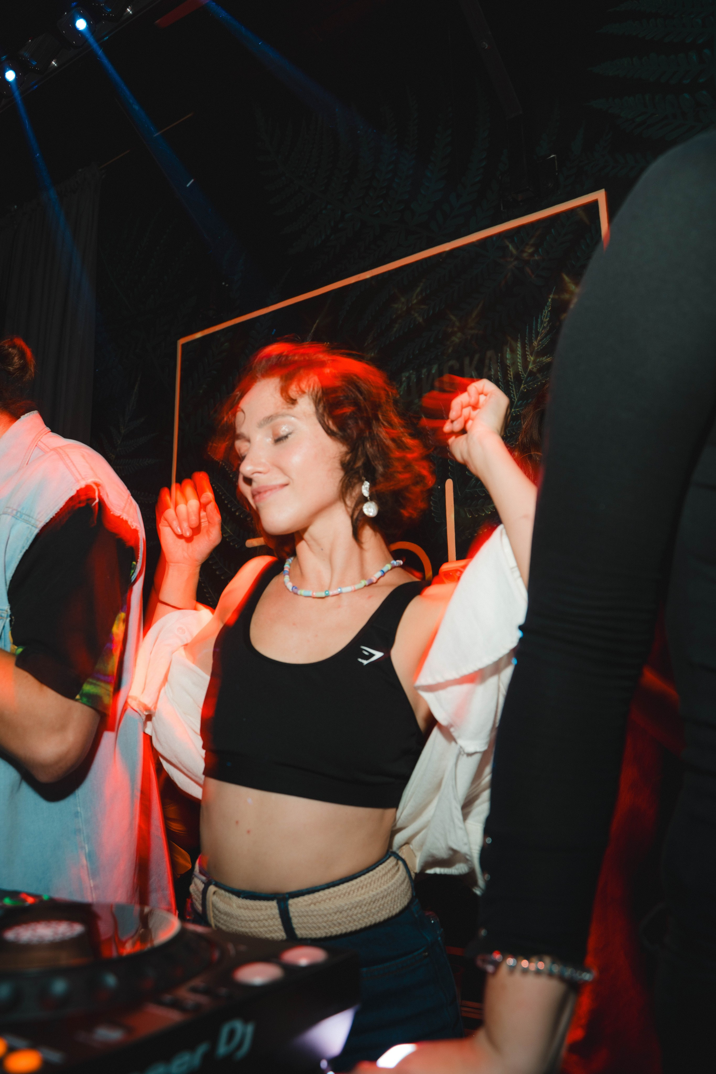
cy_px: 537
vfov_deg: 65.5
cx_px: 358
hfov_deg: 46.4
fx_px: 835
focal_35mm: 28
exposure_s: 1/10
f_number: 5
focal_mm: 28
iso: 250
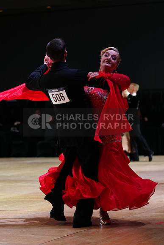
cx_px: 82
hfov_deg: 10.8
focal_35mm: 127
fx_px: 867
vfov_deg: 16.1
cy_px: 122
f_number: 4
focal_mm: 127
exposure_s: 1/320
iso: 2500
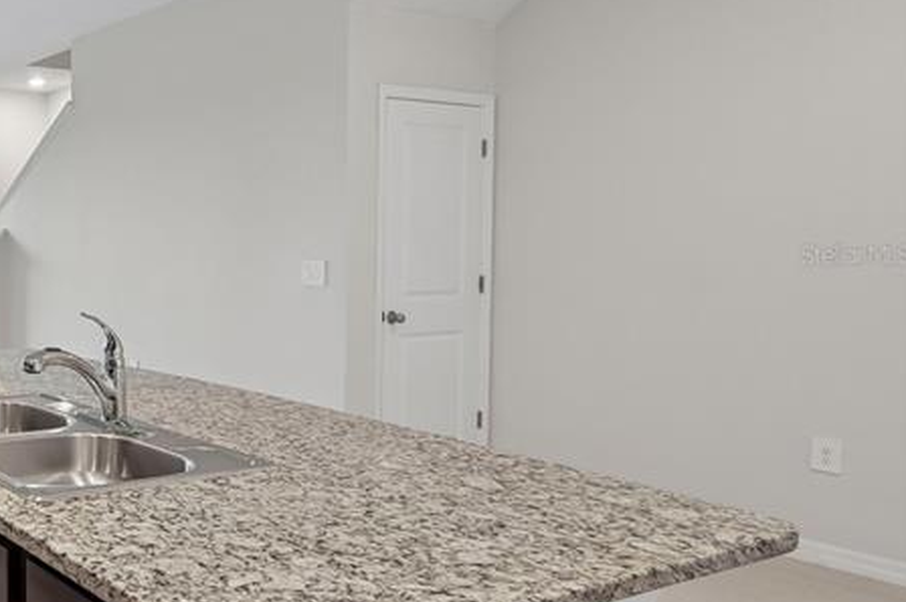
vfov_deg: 40.9
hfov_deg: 43.4
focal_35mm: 32
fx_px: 805
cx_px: -119
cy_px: 255
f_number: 8
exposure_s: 1/40
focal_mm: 14
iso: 400
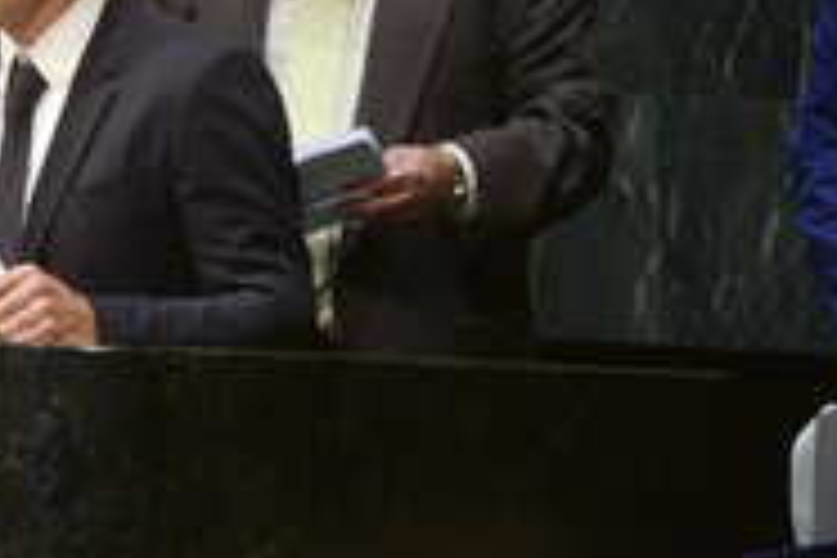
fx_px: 16832
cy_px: 302
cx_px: 27
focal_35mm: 724
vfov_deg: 1.9
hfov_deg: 2.8
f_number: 4
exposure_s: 1/125
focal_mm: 300
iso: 1600
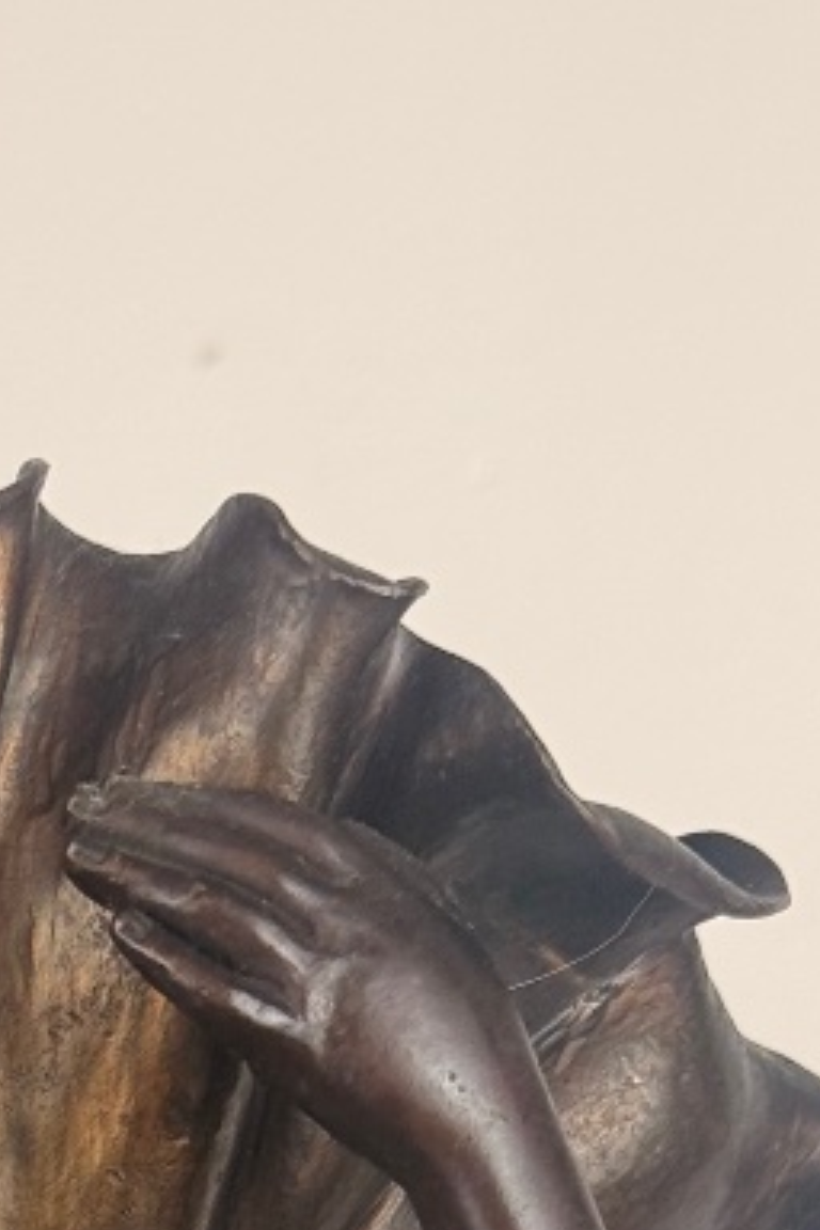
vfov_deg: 12.4
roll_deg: +1.0
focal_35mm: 156
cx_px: -109
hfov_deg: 8.7
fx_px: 5330
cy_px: 1919
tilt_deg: +16.7
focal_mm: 6.76
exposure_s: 1/100
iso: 50
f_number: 1.78
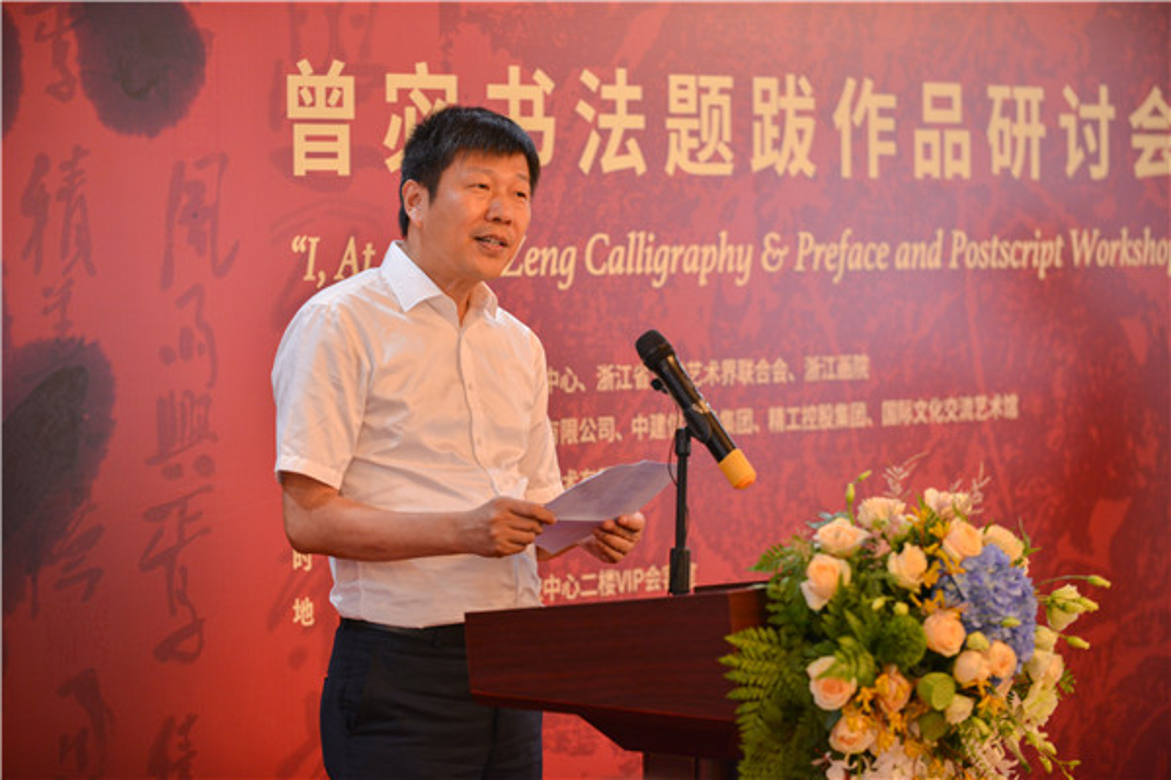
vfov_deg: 10.2
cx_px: 586
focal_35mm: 135
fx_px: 4391
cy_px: 390
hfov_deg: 15.2
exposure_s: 1/125
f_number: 2.8
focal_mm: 135
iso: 640
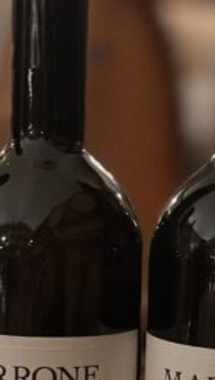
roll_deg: -1.3
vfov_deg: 20.6
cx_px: 187
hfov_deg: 11.8
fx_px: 1030
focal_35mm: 102
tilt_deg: -9.6
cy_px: 331
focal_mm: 6.76
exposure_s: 1/25
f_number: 1.78
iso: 800
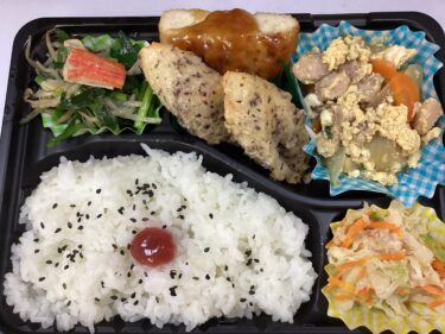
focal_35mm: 31
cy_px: 167
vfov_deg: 45.4
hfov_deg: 58.4
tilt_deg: -75.9
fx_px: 398
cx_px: 222
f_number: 2.4
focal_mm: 3.3
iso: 160
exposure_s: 1/60
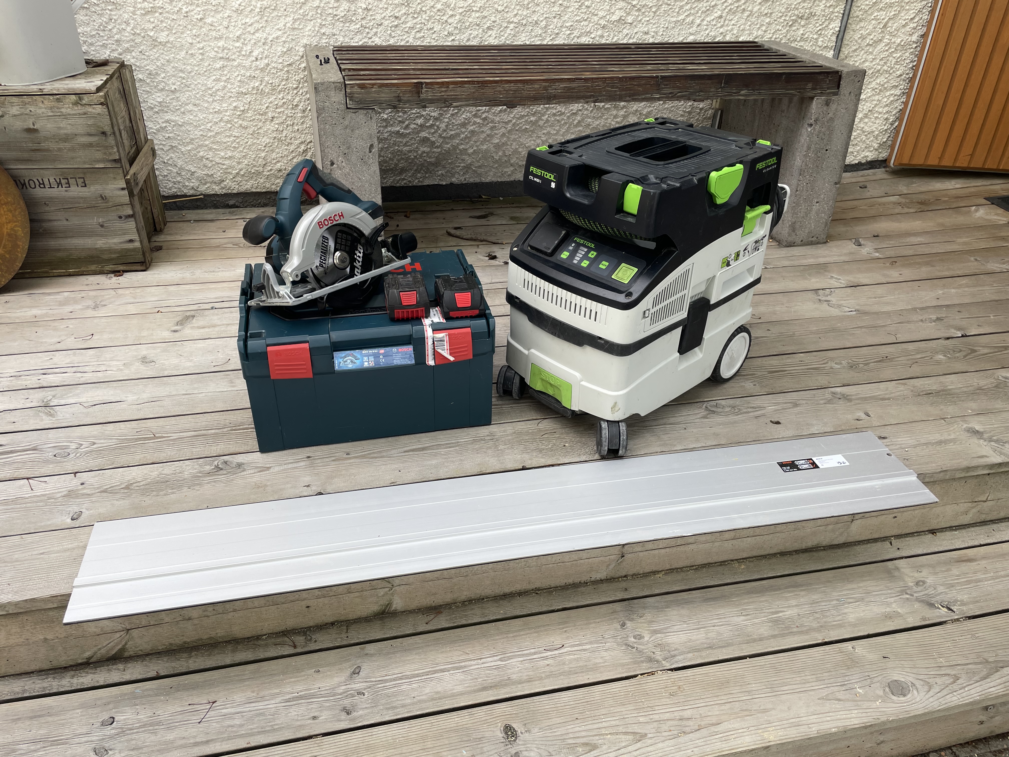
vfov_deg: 53.1
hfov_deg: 67.3
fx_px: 758
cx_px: 504
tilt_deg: -33.5
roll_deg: -1.6
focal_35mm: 26
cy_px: 378
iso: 32
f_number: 1.6
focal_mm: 4.2
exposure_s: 1/322
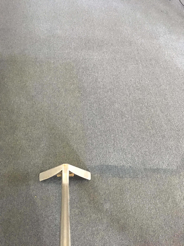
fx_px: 206
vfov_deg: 61.7
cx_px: 92
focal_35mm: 29
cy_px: 123
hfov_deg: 48.2
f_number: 2.2
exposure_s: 1/17
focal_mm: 4.15
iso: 250
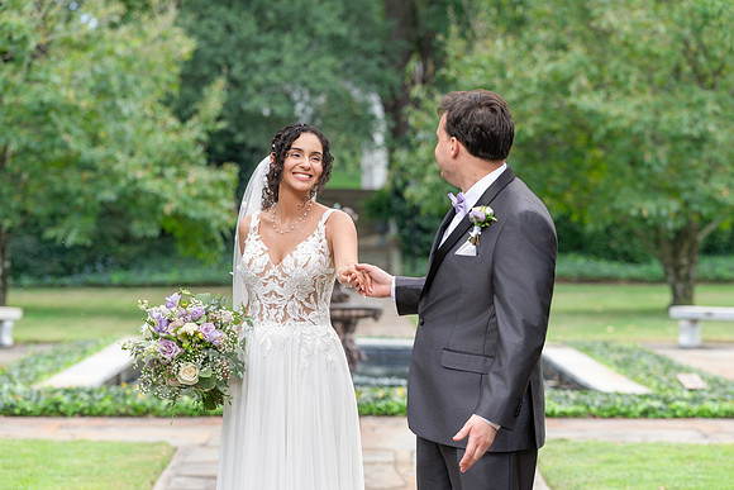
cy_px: 245
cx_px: 367
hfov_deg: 18.9
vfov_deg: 12.7
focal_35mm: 108
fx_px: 2209
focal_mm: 108.3
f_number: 4
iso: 200
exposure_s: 1/200
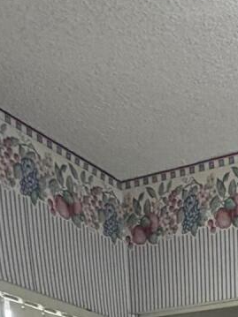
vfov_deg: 16.5
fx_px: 715
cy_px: 686
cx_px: 349
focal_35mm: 78
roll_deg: +0.6
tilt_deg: -12.6
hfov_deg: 17.2
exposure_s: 1/60
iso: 250
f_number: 2.2
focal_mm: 2.22
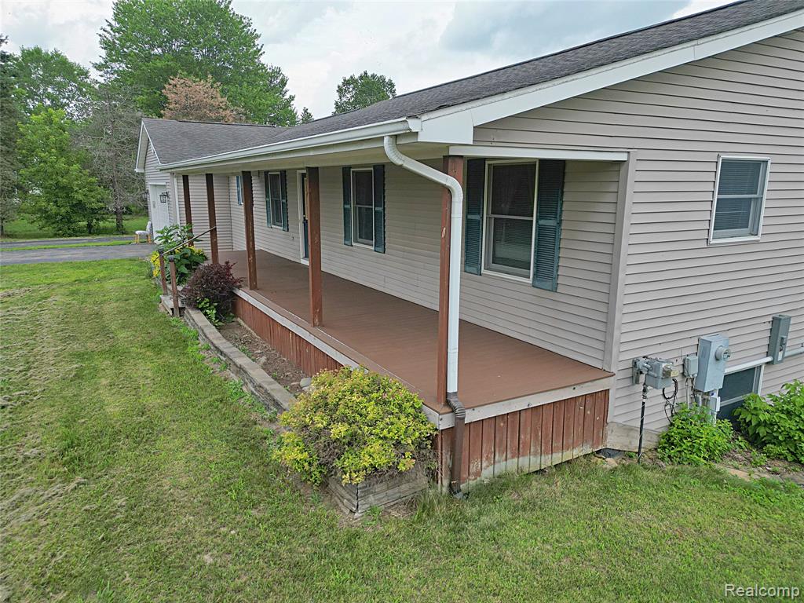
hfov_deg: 71.6
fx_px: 557
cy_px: 302
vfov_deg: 56.8
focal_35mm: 24
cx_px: 402
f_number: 1.7
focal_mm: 6.7
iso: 200
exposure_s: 1/1250
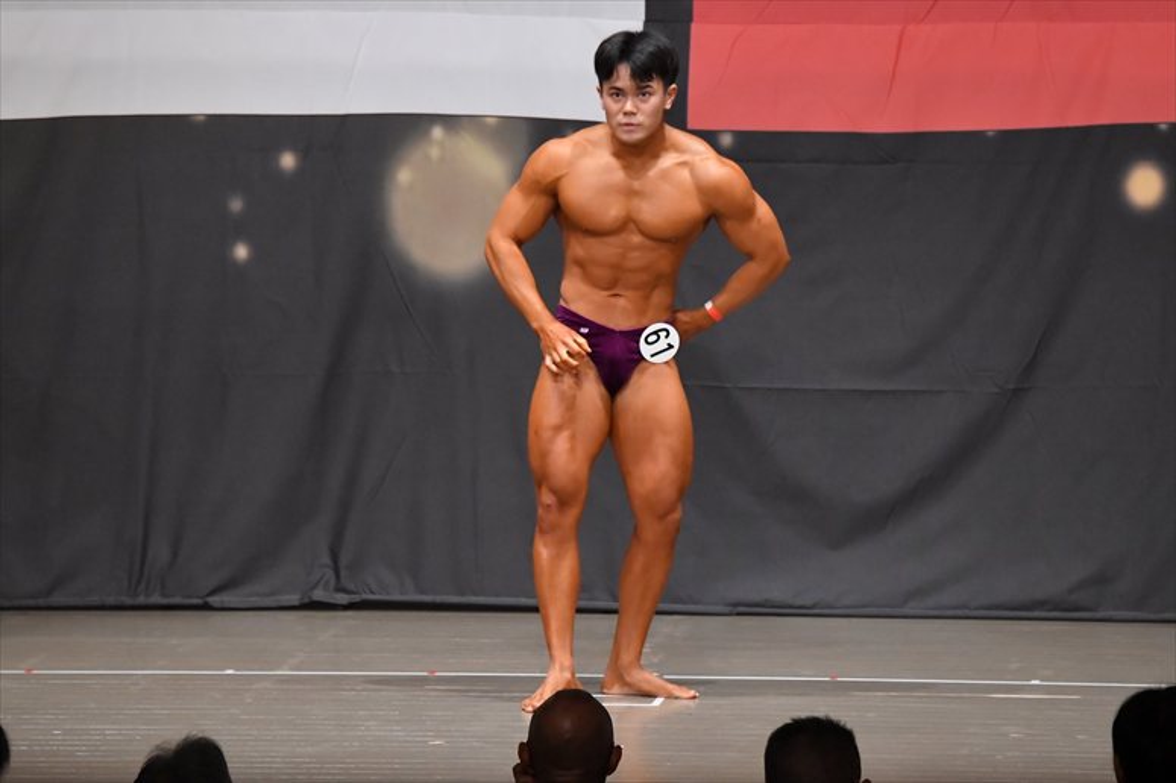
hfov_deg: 9.2
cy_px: 392
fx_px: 7347
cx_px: 588
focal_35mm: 225
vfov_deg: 6.1
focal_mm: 150
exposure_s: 1/400
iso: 6400
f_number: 5.6
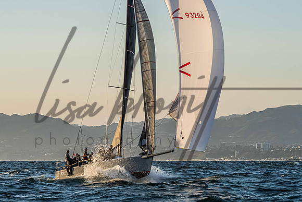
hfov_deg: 12.4
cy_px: 84
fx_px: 1385
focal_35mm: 165
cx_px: 172
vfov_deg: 8.3
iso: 640
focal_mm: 120
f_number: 8
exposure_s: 1/1250
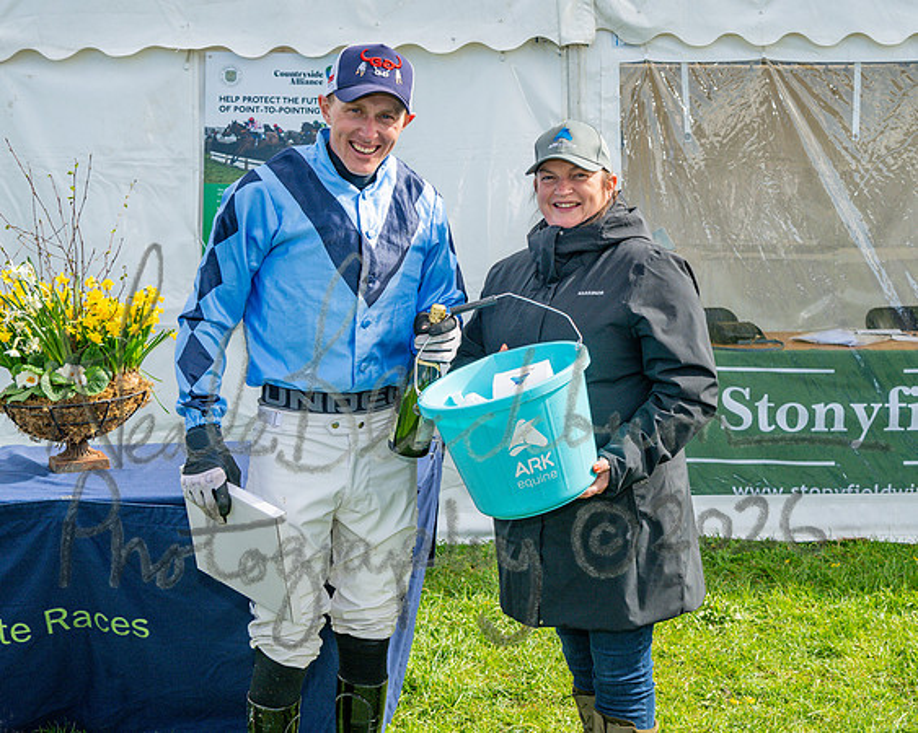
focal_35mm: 56
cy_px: 254
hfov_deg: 33.2
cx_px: 597
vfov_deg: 26.9
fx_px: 1526
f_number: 5
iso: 200
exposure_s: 1/1000
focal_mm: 36
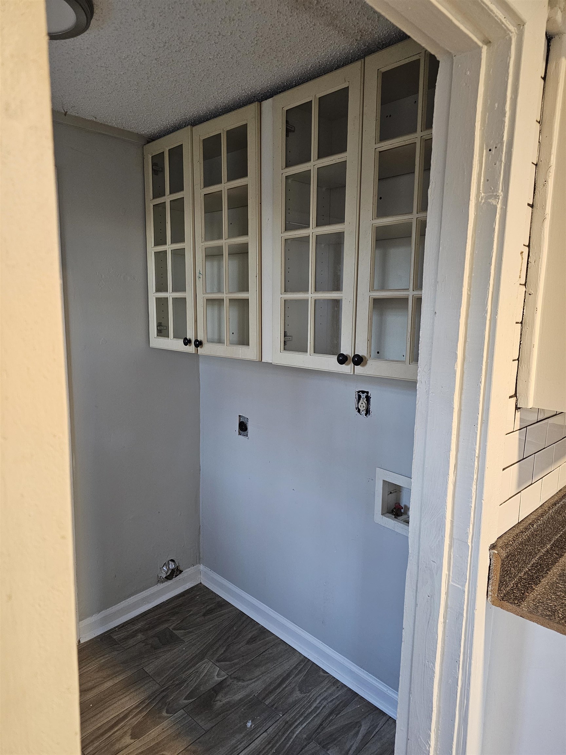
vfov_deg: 73.9
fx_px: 501
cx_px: 283
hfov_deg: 58.9
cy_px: 378
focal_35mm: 23
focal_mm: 6.3
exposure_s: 1/40
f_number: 1.7
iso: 500
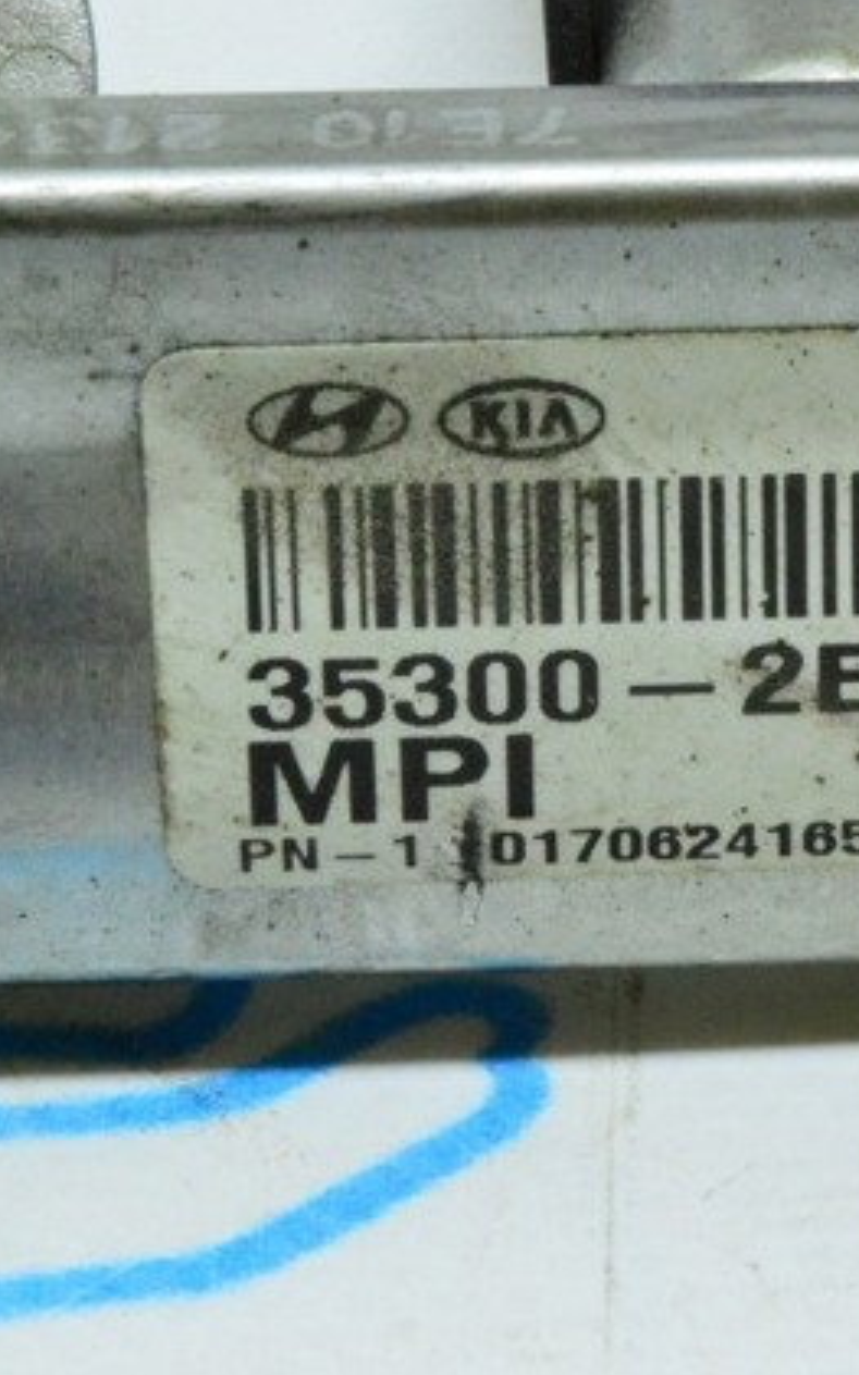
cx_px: 797
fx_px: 4788
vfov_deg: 16.3
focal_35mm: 128
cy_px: 684
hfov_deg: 10.2
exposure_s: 1/13
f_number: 36
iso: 6400
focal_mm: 55
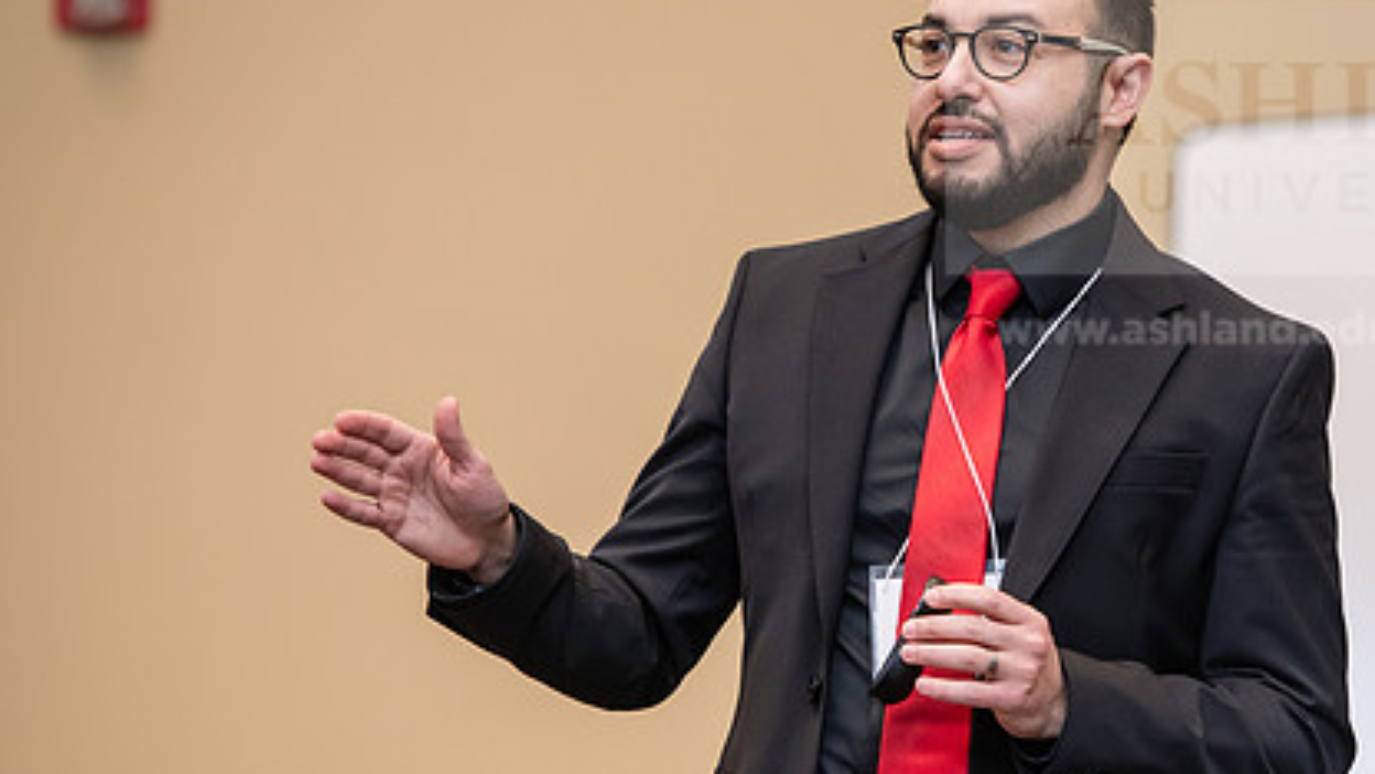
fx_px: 8532
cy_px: 399
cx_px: 846
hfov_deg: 9.2
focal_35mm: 234
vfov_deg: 5.2
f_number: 3.2
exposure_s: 1/160
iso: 1250
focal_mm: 160
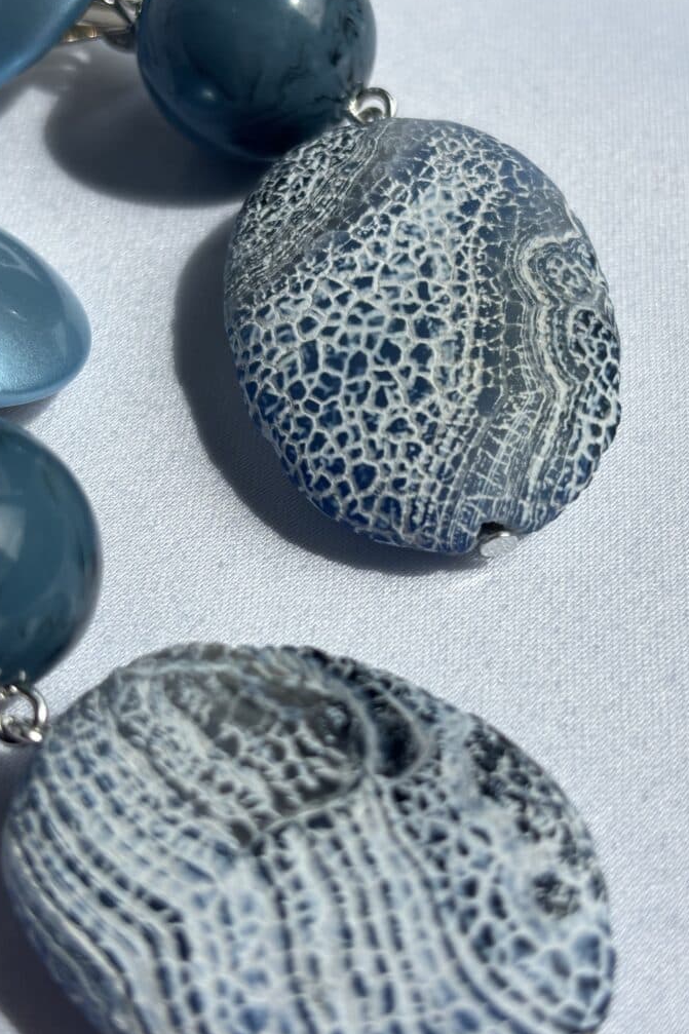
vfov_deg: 36.3
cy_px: 511
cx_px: 363
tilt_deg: -54.2
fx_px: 1579
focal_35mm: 55
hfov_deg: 24.6
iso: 40
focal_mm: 5.96
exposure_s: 1/2288
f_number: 1.6
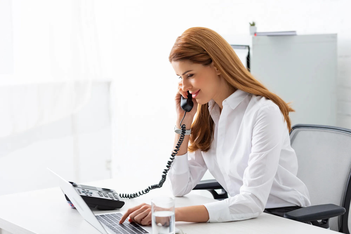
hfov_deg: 22.6
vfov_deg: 15.2
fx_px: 878
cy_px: 117
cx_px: 176
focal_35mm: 90
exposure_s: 1/200
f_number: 4
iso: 200
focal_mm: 90
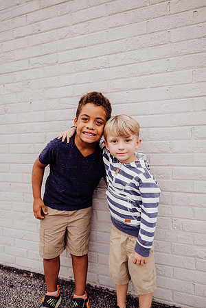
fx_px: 206
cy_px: 154
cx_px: 103
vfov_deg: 73.7
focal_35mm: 24
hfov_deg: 53.1
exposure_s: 1/200
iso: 200
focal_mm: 24
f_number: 2.5
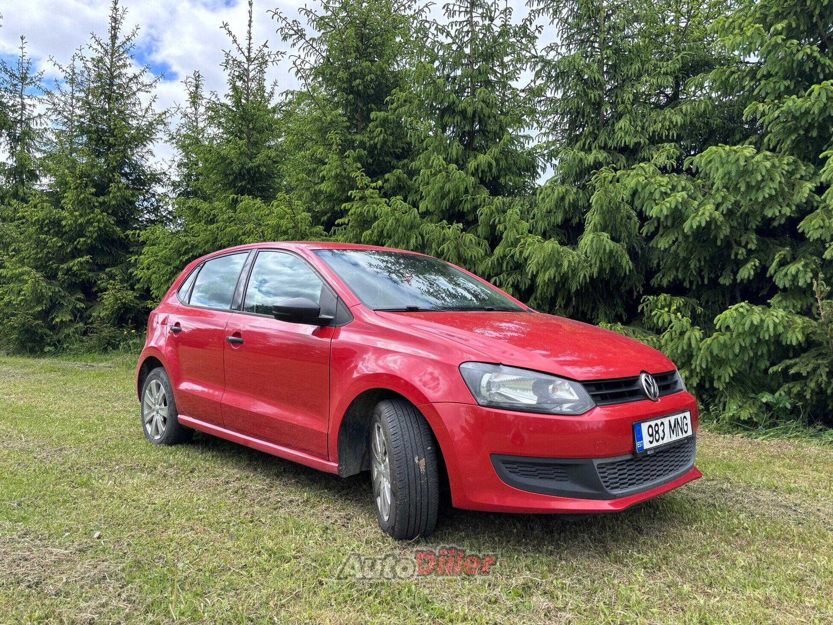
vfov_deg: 53.1
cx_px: 416
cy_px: 312
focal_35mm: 26
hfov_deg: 67.3
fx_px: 626
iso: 50
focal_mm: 5.96
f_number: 1.6
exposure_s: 1/1058
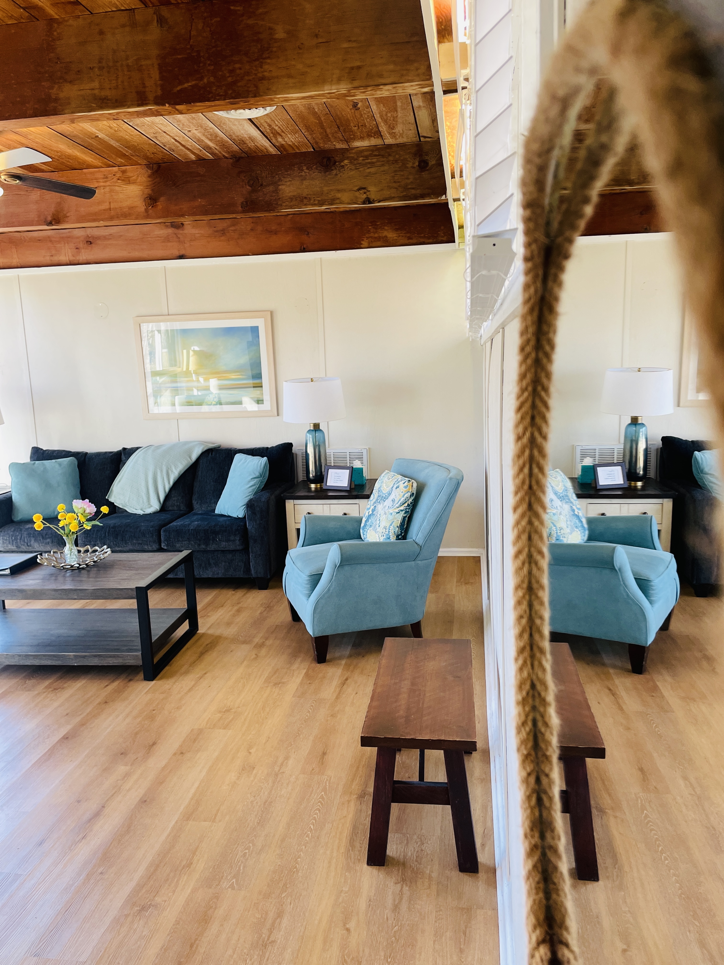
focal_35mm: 26
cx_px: 362
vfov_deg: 67.3
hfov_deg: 53.1
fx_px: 725
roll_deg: +1.7
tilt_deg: -9.4
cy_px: 482
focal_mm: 4.2
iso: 100
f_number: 1.6
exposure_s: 1/60
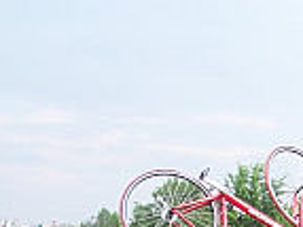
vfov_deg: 13.3
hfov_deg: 17.8
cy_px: 305
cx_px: 322
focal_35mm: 107
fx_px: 936
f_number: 2.7
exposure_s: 1/250
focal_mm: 5.6
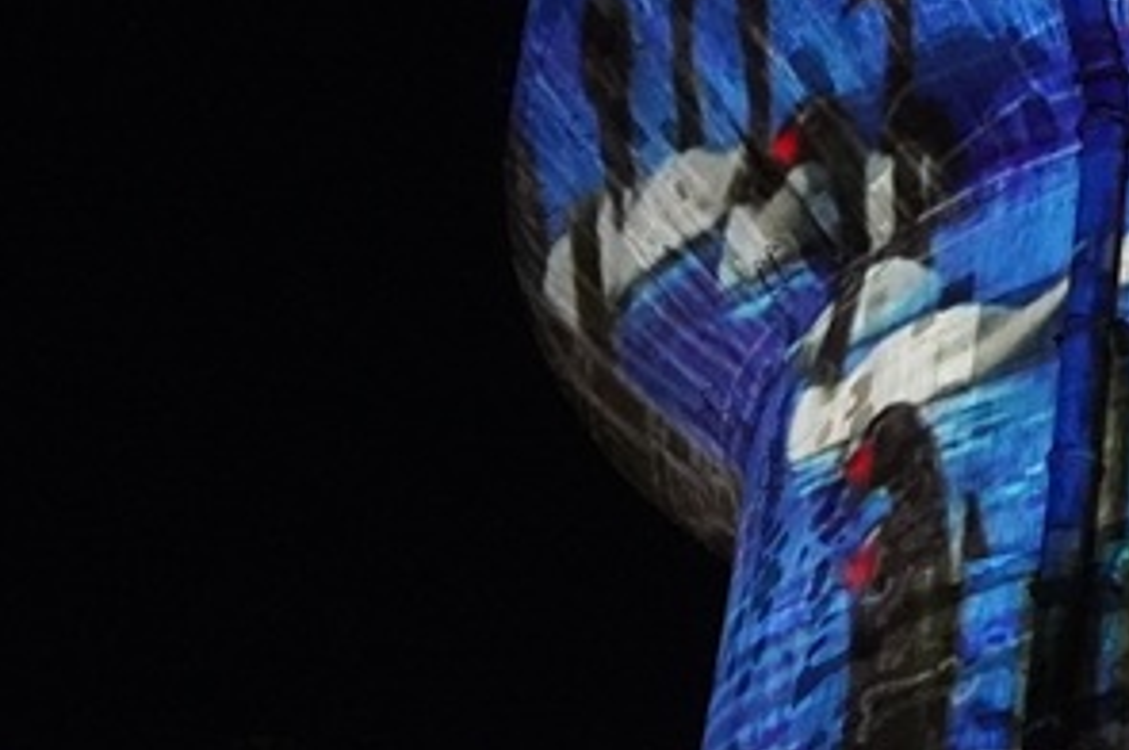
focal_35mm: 141
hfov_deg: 14.2
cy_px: 15
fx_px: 4409
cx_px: 1347
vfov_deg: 9.7
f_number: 4.5
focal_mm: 27
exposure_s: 1/15
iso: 6400
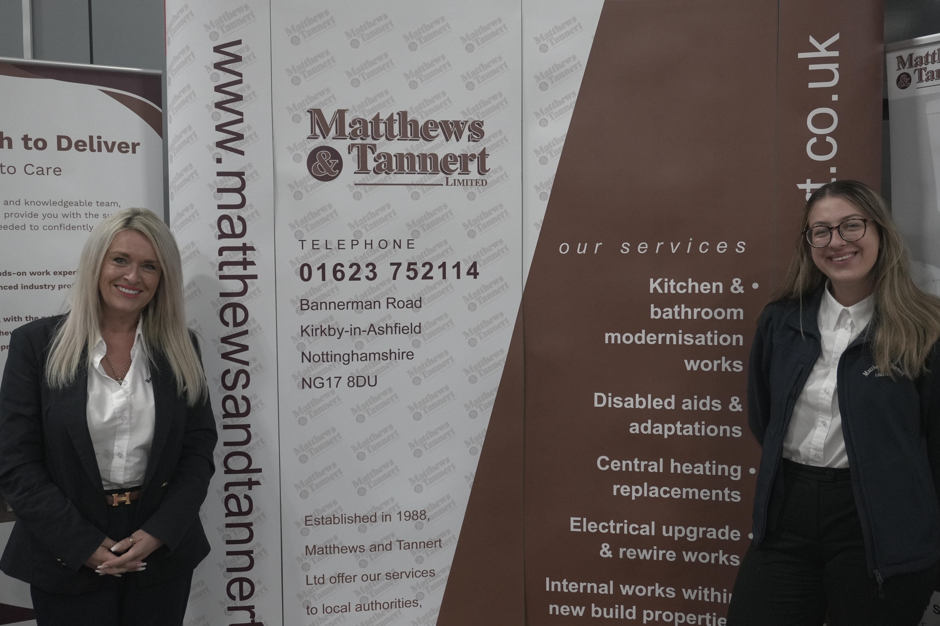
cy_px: 313
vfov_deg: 38.3
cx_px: 470
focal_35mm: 34
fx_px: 901
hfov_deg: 55.1
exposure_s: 1/160
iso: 2000
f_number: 4.5
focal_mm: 23
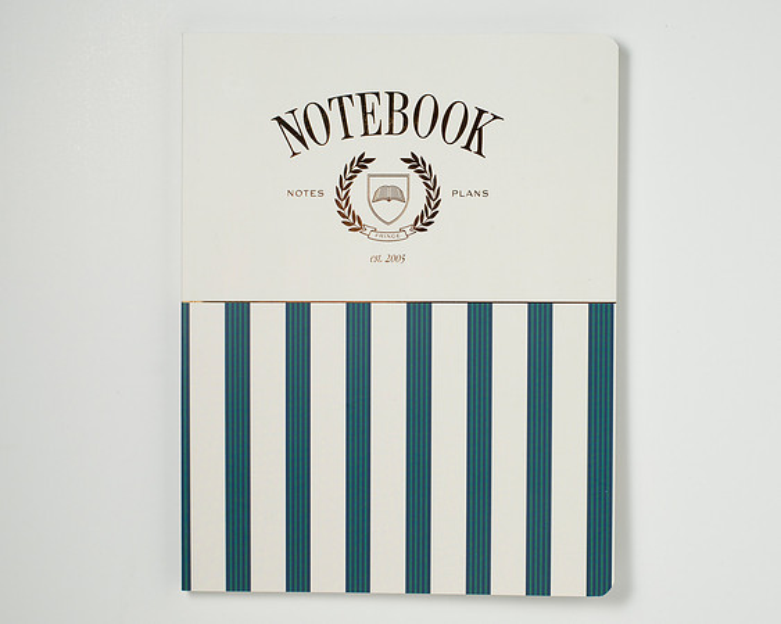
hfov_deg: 28.7
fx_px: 1529
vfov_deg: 23.1
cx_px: 406
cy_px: 313
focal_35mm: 66
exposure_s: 1/200
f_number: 9
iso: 200
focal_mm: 50
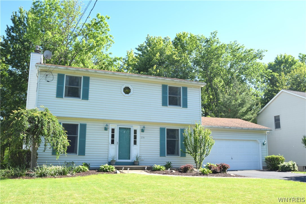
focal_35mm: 33
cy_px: 102
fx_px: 280
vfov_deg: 40.0
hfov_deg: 57.2
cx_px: 153
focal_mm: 22
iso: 220
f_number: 8
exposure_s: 1/250
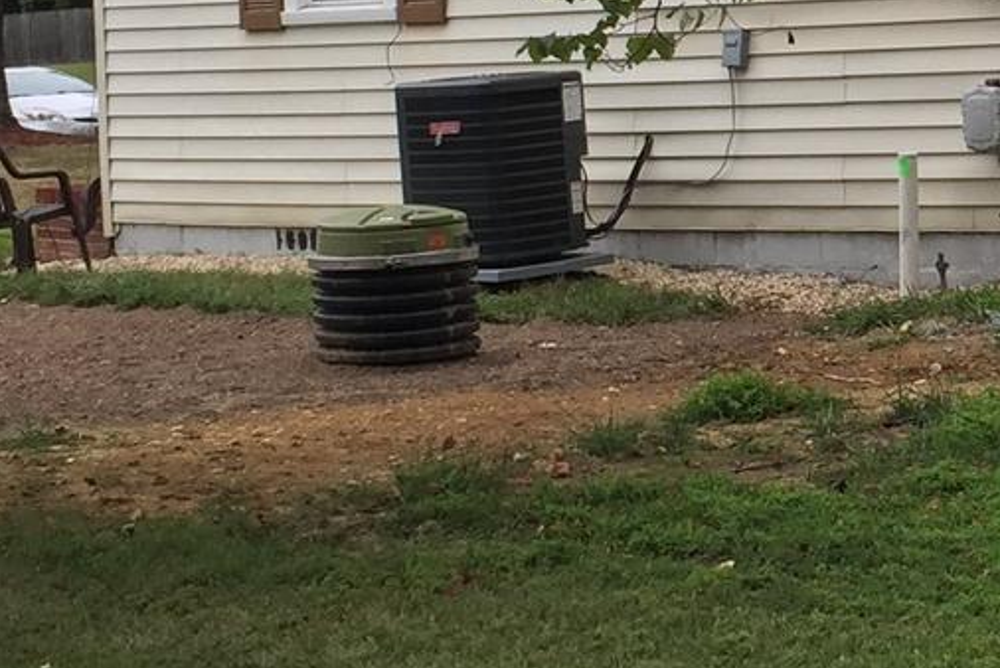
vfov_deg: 11.2
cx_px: 1004
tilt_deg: -0.9
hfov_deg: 16.4
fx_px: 3391
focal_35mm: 122
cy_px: 115
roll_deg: +1.4
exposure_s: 1/942
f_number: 2.2
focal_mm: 4.15
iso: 32
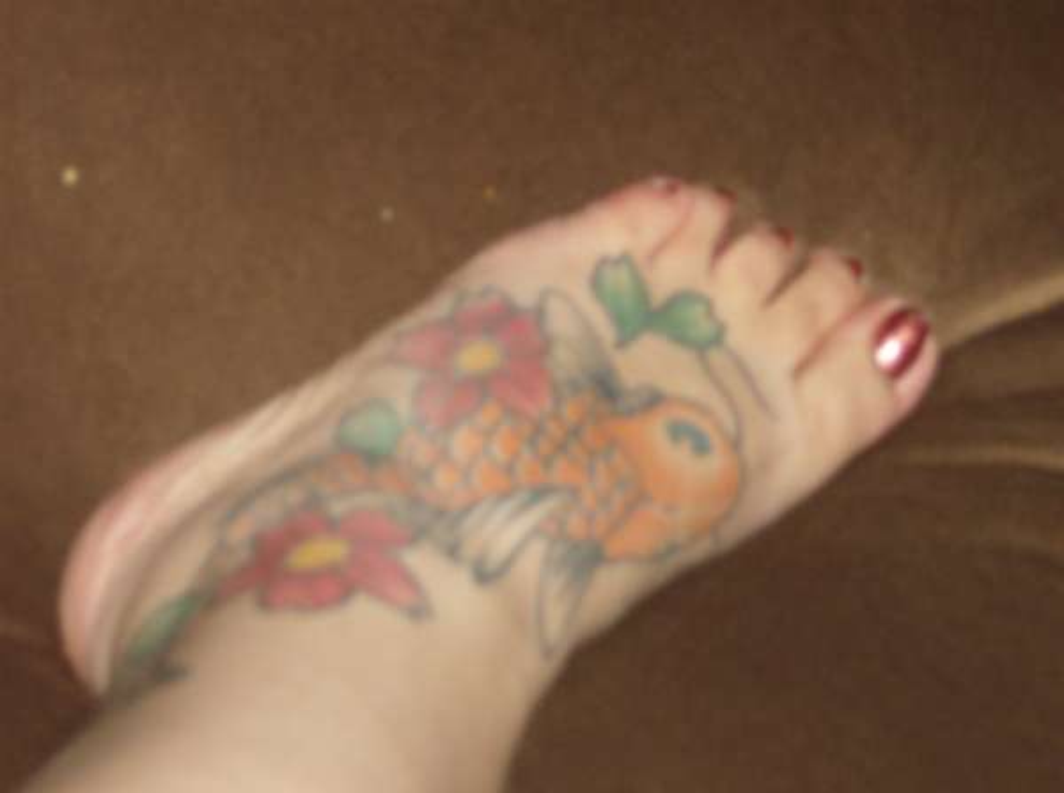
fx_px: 3342
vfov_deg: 13.5
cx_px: 532
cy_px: 396
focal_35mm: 109
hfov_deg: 18.1
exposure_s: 1/125
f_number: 4.8
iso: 200
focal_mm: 18
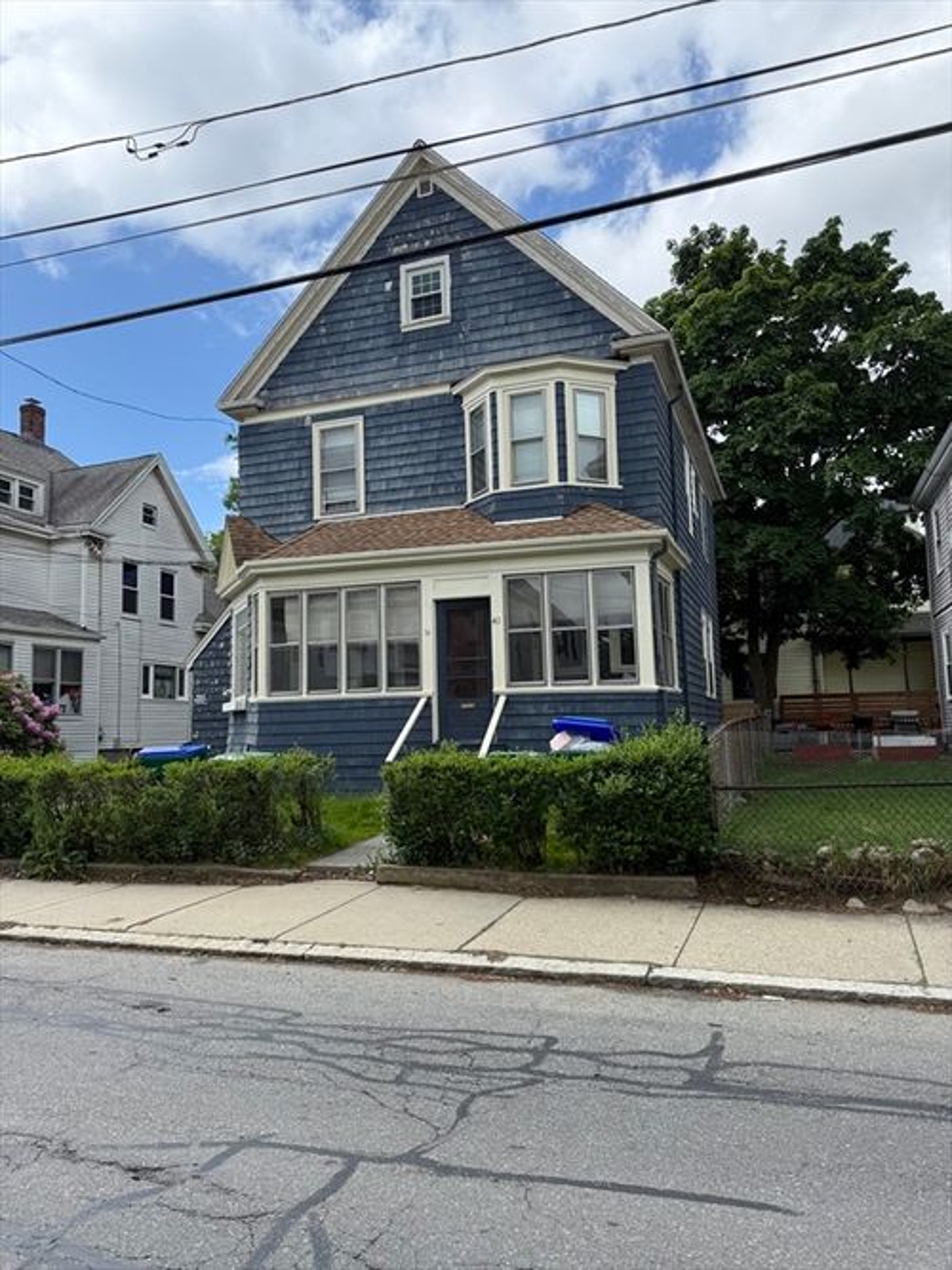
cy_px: 635
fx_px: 880
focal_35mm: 24
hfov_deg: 56.8
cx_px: 476
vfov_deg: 71.6
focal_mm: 6.76
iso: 80
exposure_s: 1/2370
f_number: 1.78
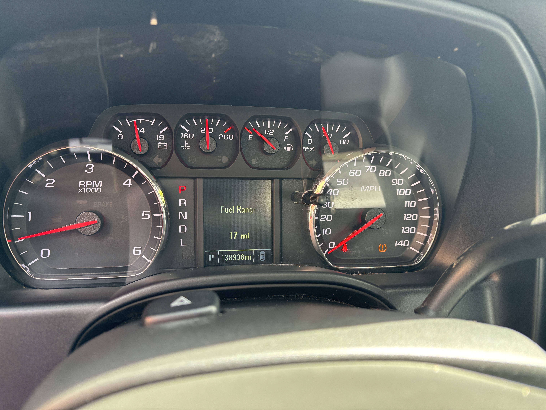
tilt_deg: -17.4
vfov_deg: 53.1
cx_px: 273
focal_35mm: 26
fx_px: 410
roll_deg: -2.7
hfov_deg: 67.3
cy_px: 205
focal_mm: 5.96
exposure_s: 1/121
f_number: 1.6
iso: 125
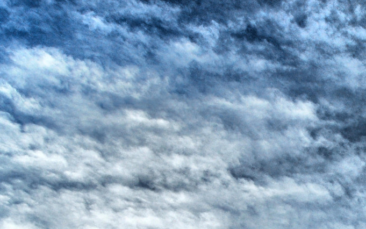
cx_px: 372
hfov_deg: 38.3
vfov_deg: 23.7
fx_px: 459
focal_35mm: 46
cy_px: 319
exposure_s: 1/125
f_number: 16
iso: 200
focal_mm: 10
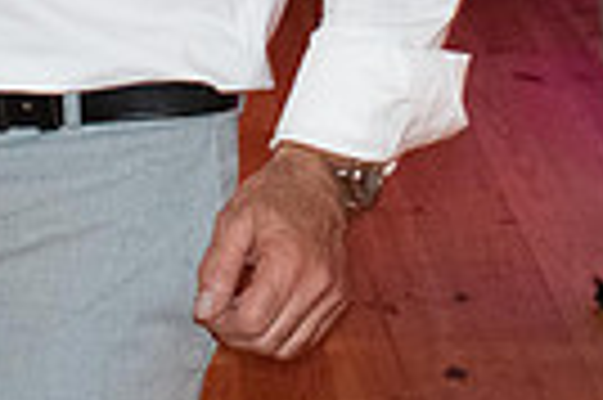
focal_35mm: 156
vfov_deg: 8.5
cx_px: 198
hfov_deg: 13.2
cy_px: -285
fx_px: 2610
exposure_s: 1/60
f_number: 4
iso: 6400
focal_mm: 24
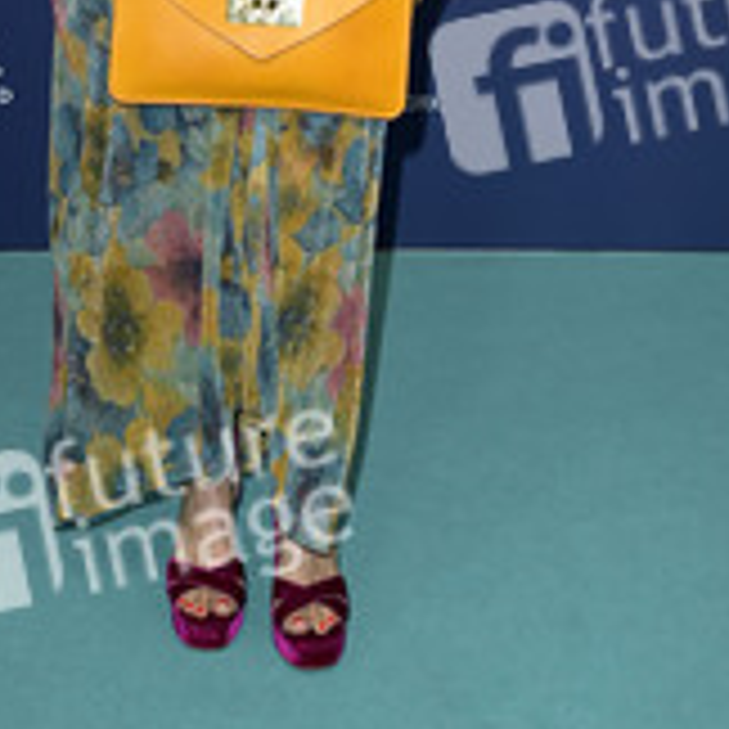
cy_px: -158
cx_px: 252
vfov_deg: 19.4
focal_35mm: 84
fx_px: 2001
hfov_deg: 20.6
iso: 800
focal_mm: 40
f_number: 5.6
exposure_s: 1/250
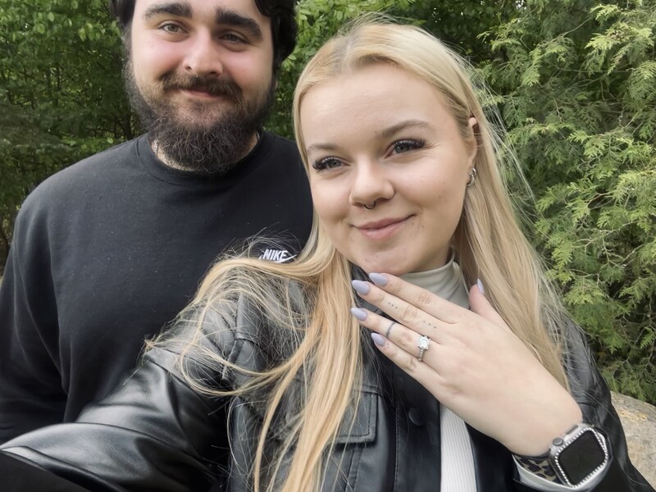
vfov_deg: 58.9
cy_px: 246
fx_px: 436
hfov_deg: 73.9
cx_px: 328
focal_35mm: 23
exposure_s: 1/151
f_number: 2.2
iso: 25
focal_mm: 2.71
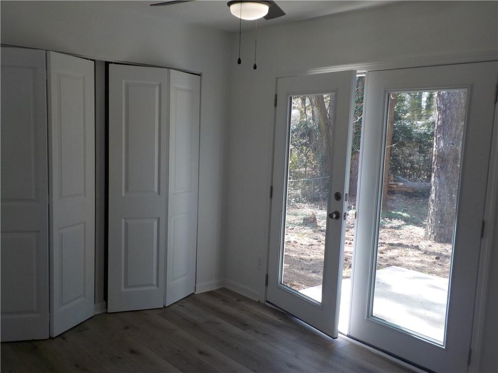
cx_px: 249
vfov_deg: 46.8
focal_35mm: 30
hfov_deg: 60.0
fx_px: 432
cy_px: 186
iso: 125
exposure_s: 1/100
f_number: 3.3
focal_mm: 4.1
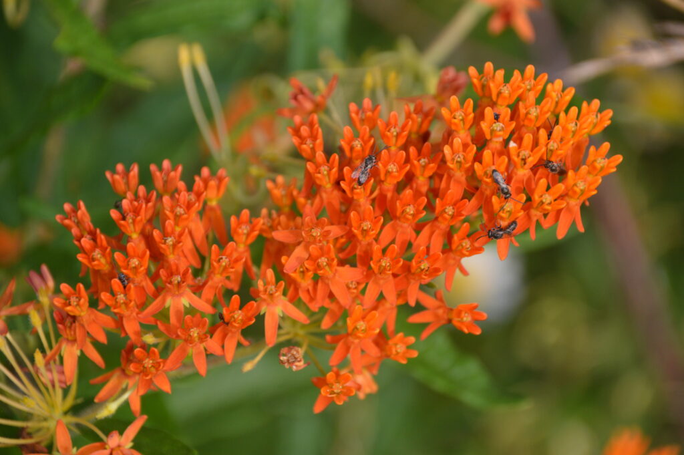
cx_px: 342
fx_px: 7119
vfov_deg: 3.7
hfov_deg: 5.5
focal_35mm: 375
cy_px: 228
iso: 400
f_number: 6.3
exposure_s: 1/500
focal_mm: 250
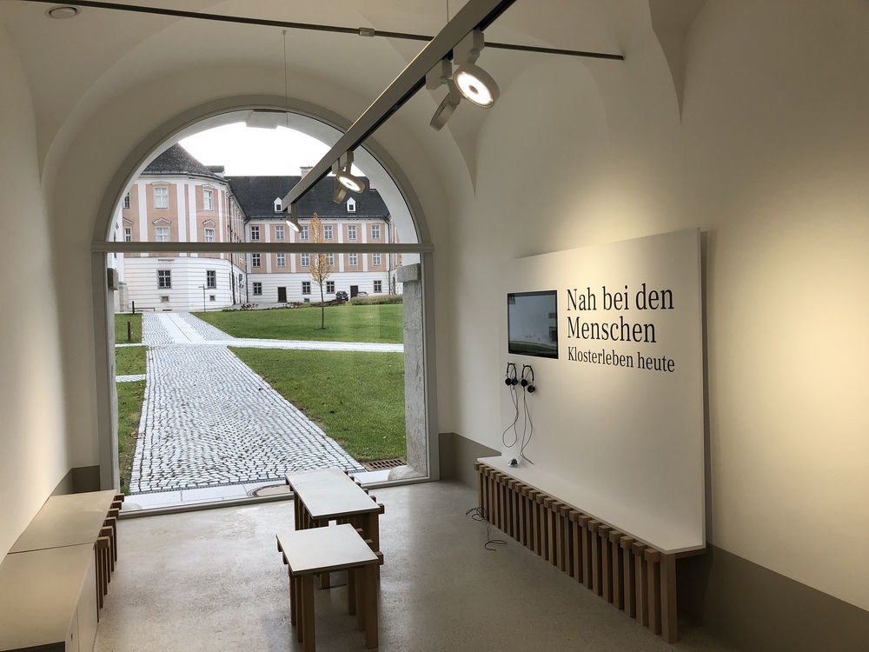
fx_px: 703
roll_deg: +1.8
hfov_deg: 63.4
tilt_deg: +0.4
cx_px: 434
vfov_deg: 49.7
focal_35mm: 28
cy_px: 326
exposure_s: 1/216
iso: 20
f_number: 1.8
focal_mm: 3.99
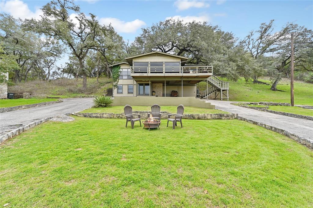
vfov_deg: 81.1
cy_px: 104
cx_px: 156
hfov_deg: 104.3
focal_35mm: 14
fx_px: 122
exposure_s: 1/500
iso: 640
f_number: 6.3
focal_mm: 14
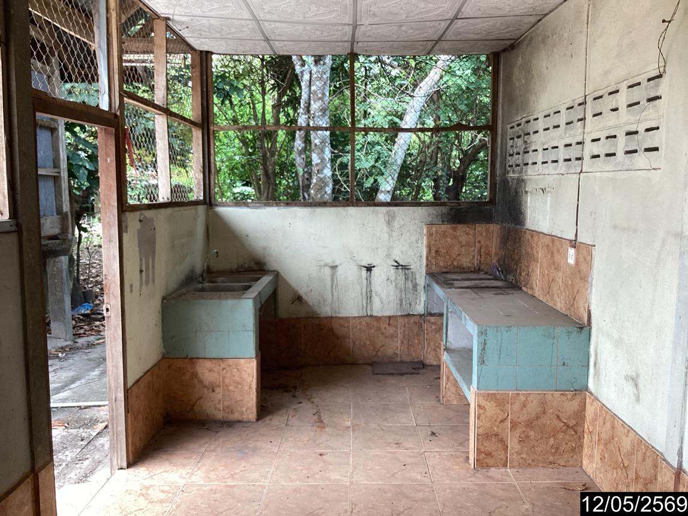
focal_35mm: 31
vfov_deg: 45.4
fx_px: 616
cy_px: 258
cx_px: 344
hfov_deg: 58.4
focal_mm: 3.3
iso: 64
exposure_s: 1/100
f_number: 2.4
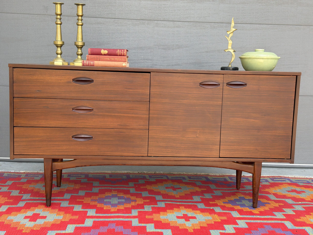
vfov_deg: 30.3
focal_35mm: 48
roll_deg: -1.0
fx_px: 434
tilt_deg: -4.0
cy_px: 118
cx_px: 156
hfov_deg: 39.7
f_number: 1.78
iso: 64
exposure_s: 1/290
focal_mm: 6.76
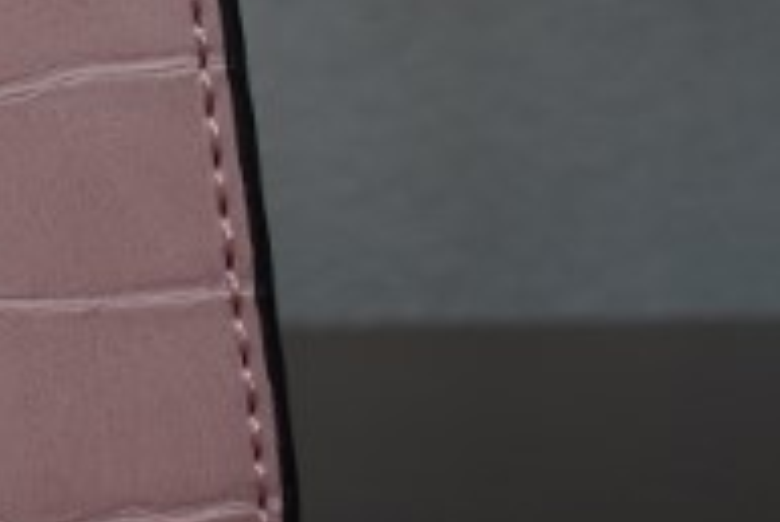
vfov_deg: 6.4
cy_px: -534
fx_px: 4532
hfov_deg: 8.7
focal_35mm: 209
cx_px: -1269
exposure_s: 1/250
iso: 320
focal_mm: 35
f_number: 8
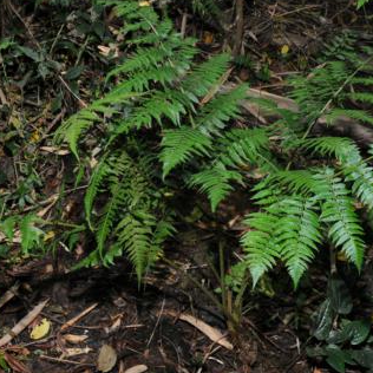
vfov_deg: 29.5
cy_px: 146
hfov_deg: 29.6
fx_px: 707
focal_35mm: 58
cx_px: 189
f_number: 9
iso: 200
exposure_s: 1/60
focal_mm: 24
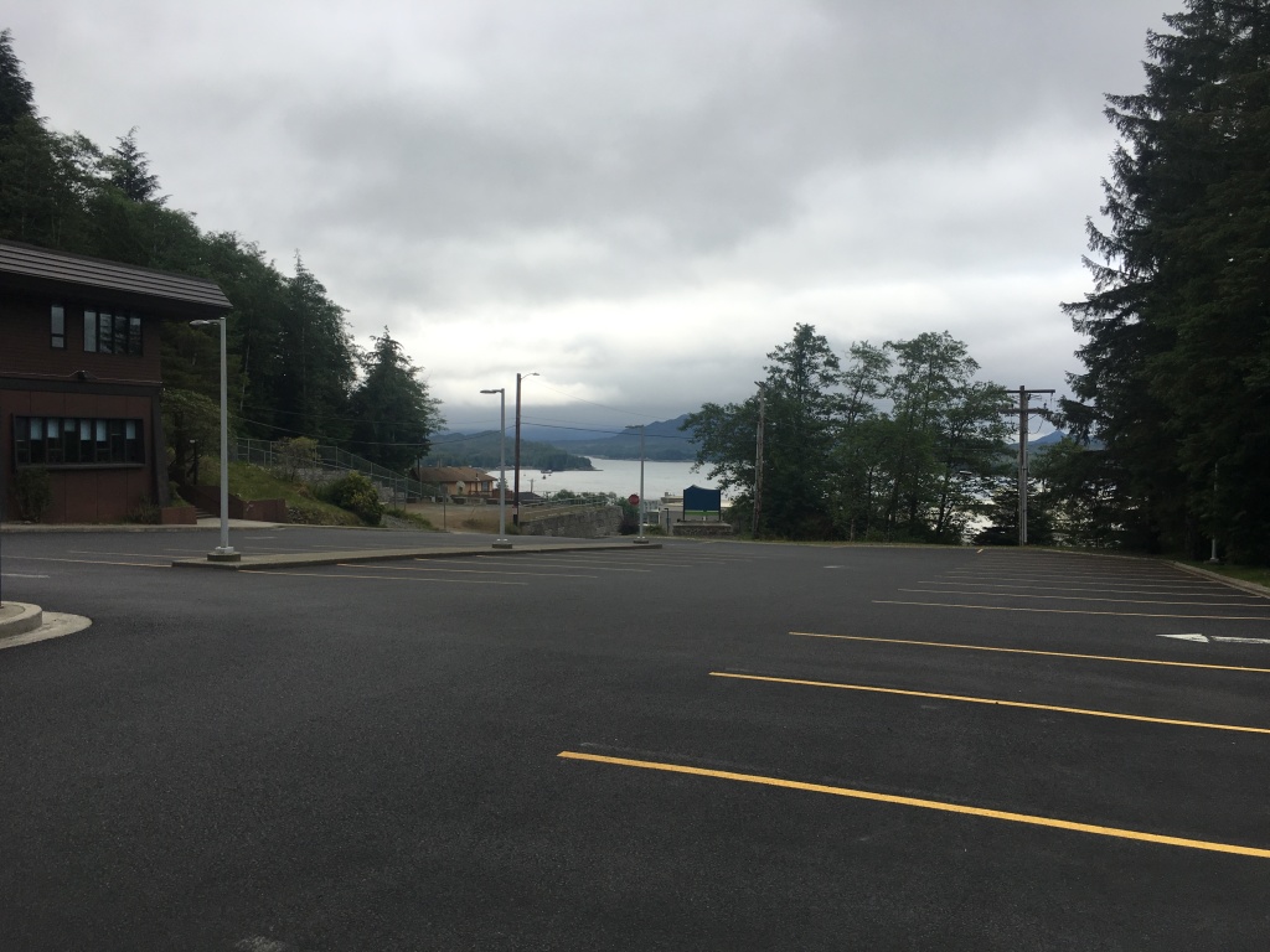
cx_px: 635
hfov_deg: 61.7
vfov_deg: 48.2
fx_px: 1064
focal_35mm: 29
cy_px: 476
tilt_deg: -1.4
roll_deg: +1.1
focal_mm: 4.15
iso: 25
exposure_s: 1/1508
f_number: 2.2
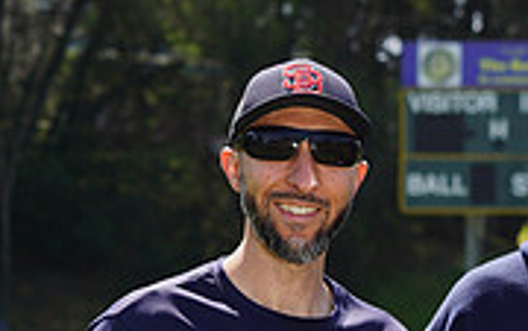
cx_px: 604
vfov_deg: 4.0
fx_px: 4726
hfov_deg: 6.4
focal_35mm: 328
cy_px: 488
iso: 100
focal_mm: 100
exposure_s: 1/250
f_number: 8
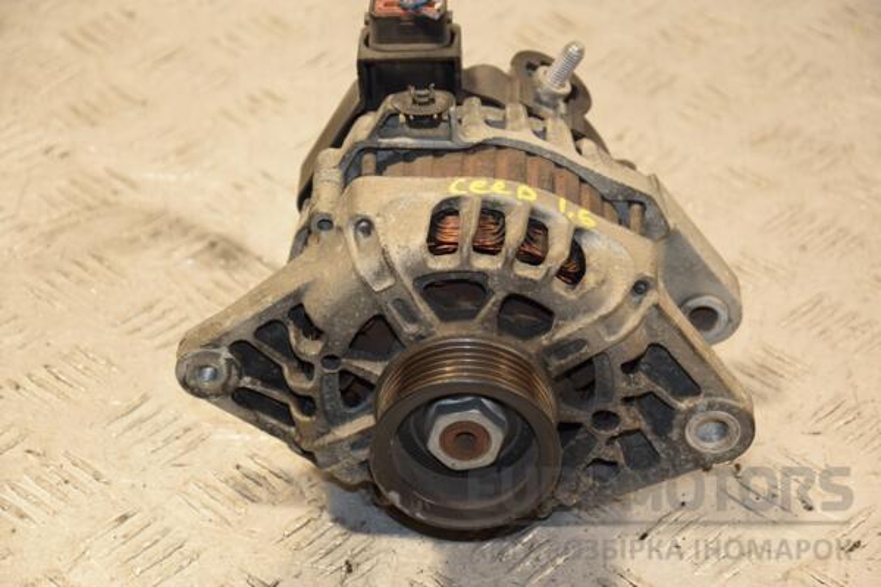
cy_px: 294
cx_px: 440
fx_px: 2936
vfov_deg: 11.4
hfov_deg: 17.1
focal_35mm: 120
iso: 800
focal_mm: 80
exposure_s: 1/125
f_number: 5.3
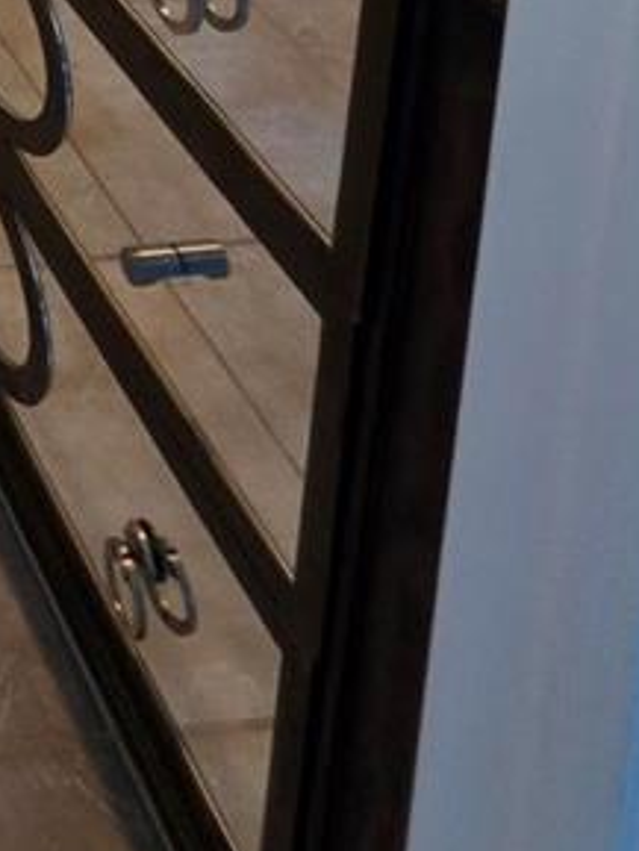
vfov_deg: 21.7
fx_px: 1328
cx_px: -568
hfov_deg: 19.1
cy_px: -695
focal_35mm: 54
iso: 200
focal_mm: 2.2
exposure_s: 1/60
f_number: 1.9
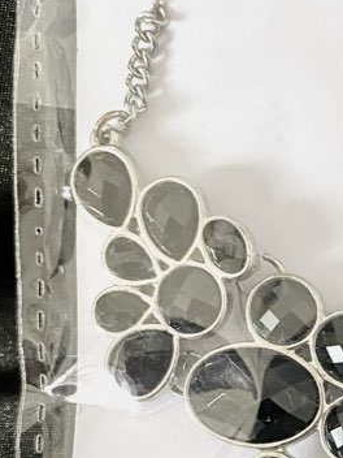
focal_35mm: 96
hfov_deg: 14.3
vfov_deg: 20.0
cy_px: 415
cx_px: 523
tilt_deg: -89.1
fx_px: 1268
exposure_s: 1/60
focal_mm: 4.25
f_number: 1.8
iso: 250
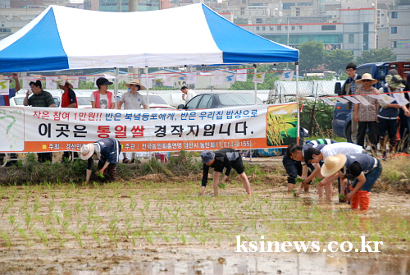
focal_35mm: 158
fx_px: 1796
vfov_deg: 8.7
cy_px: 138
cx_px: 205
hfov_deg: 13.0
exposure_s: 1/1000
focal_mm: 105
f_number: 8
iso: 400
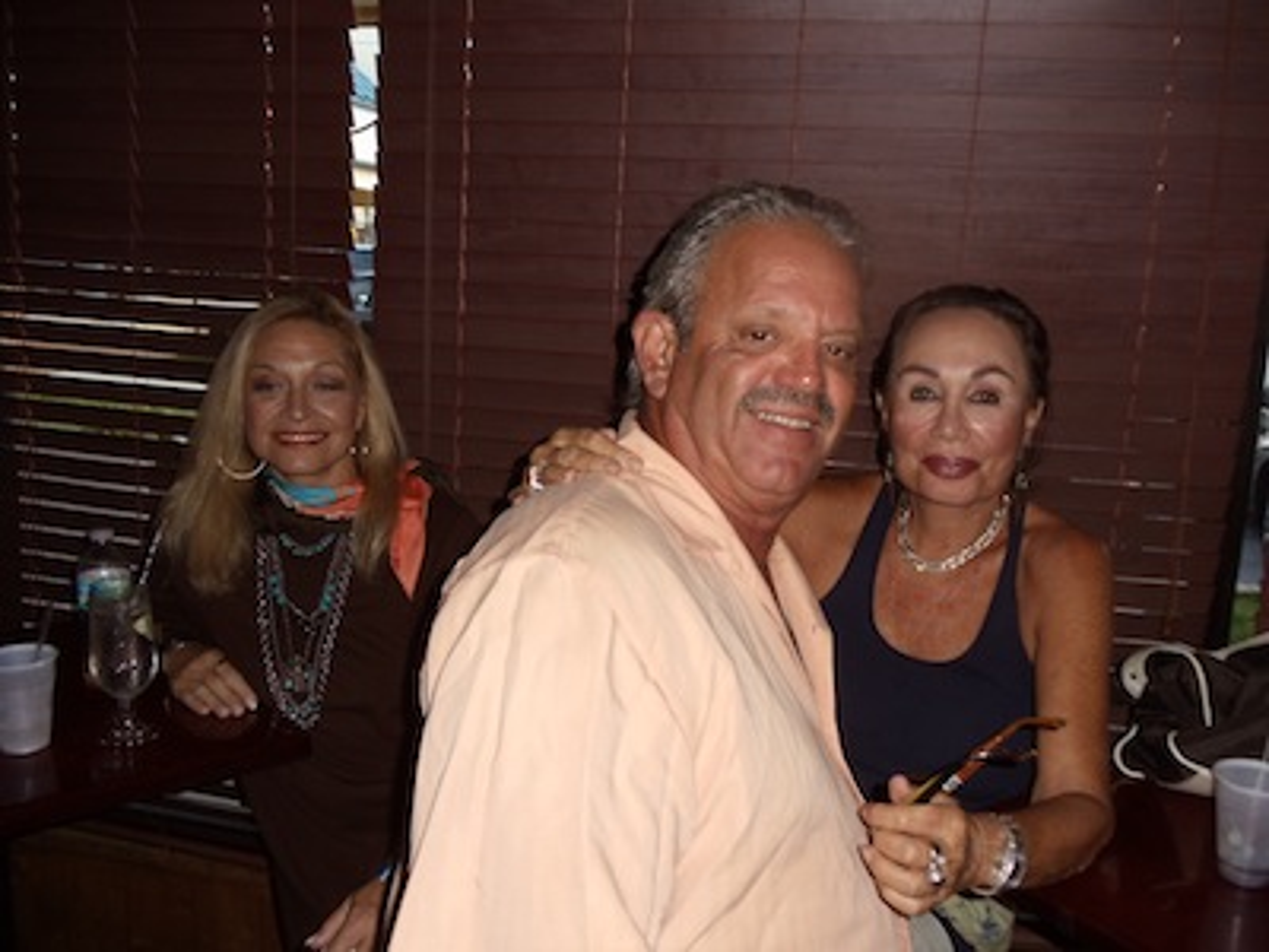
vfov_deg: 32.9
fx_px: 1613
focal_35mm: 44
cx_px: 634
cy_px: 476
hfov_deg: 42.9
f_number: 3.5
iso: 80
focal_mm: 6
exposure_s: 1/8
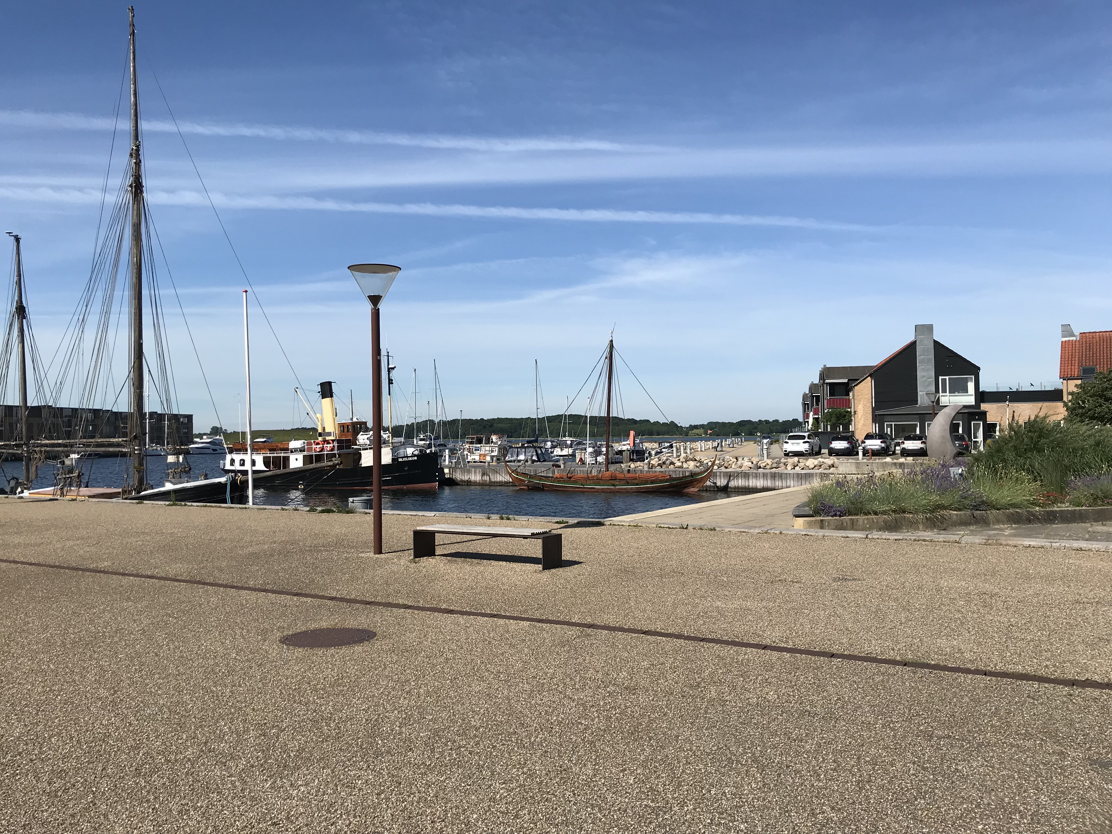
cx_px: 556
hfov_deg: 63.4
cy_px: 417
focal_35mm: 28
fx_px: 899
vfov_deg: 49.7
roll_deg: +1.0
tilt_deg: +0.0
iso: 20
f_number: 1.8
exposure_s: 1/3546
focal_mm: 3.99
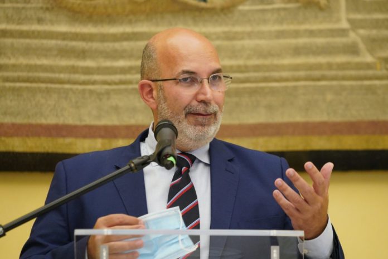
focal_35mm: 224
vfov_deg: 6.1
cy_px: 130
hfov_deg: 9.2
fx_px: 2416
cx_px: 194
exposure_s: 1/125
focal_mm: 224
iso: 8000
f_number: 5.6
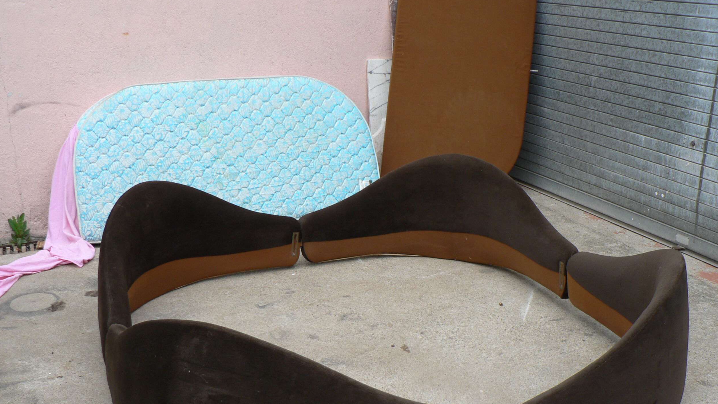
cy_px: 252
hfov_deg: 50.5
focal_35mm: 40
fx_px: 762
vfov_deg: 29.6
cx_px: 364
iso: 80
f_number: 2.8
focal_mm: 6
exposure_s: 1/160
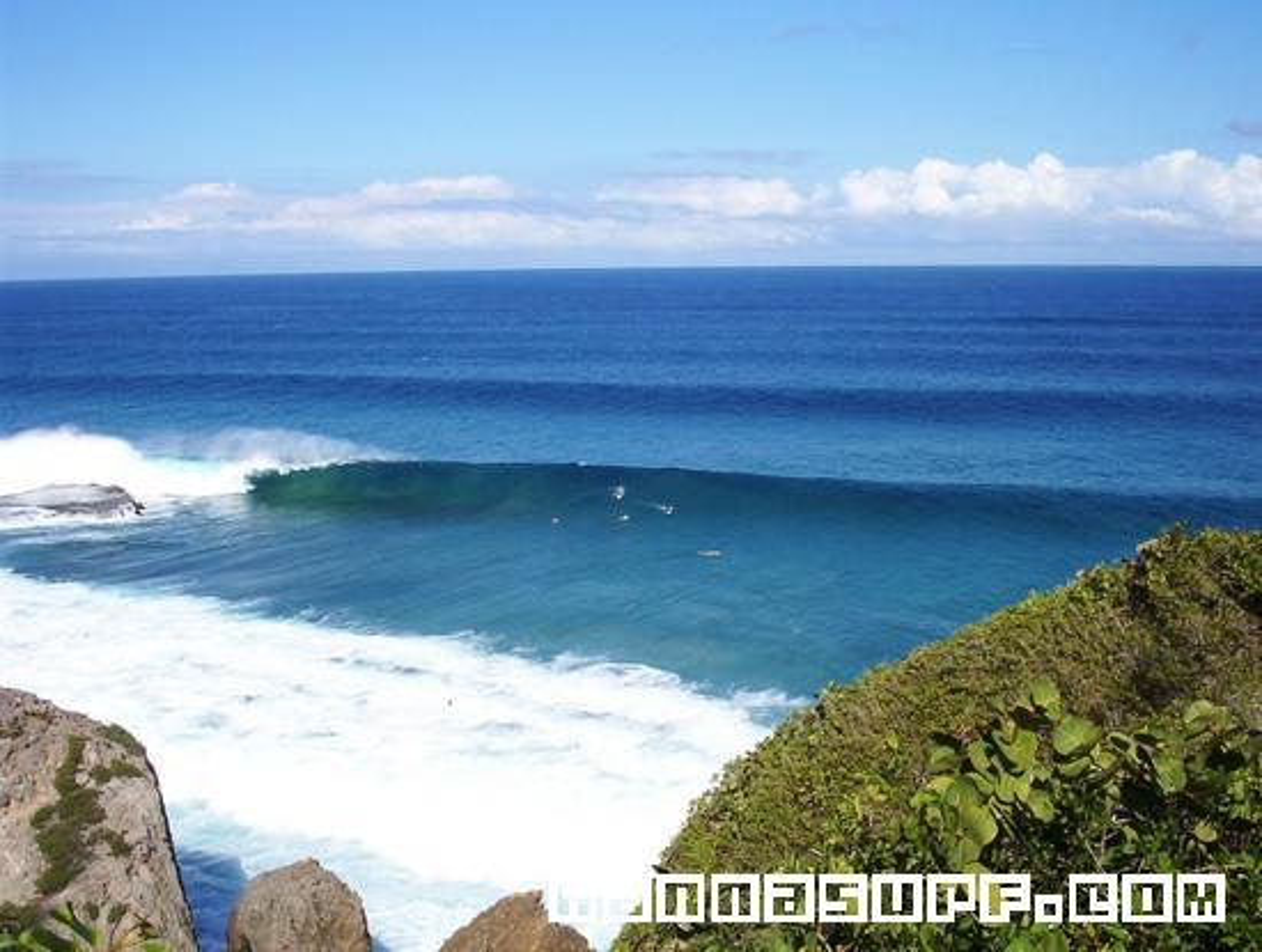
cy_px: 476
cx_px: 631
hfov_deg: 47.8
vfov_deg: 37.0
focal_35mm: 39
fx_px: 1425
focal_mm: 6
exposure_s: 1/264
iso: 100
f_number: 8
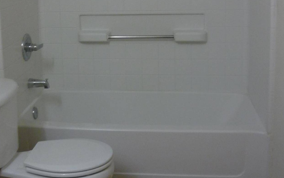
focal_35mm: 56
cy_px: 10
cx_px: 117
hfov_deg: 36.2
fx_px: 433
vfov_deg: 22.5
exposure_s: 1/30
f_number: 2.8
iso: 200
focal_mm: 5.5
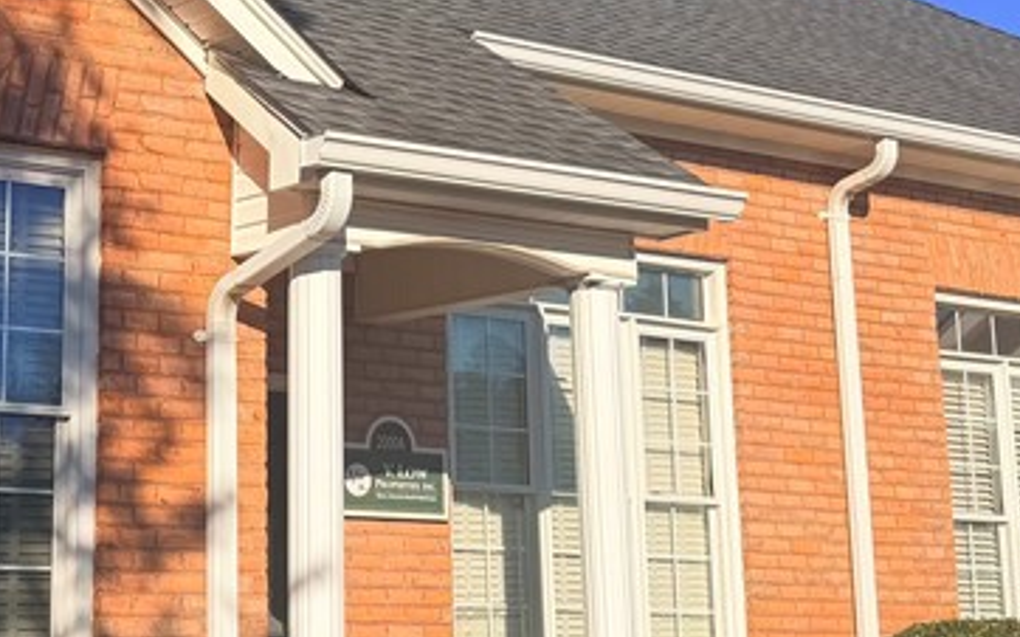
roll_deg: -0.3
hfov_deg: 27.8
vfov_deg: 18.0
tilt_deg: +11.7
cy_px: 147
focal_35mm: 72
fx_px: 2001
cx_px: 163
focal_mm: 6.76
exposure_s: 1/5319
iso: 80
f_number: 1.78
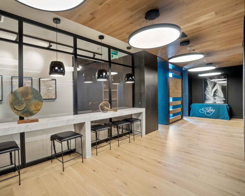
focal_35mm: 17
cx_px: 101
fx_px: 123
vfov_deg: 77.0
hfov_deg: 88.7
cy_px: 98
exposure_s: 1/30
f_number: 5.6
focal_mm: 10
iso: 400
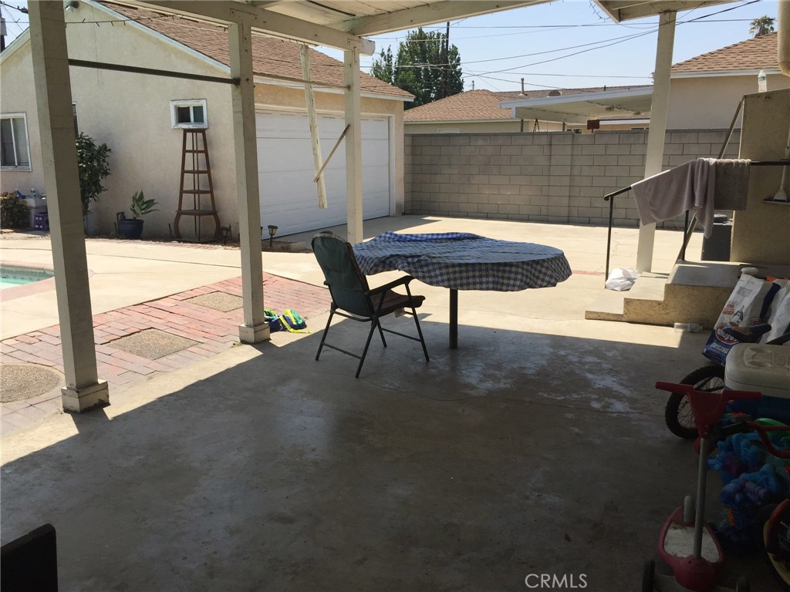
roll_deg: -0.2
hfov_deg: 61.7
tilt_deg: -13.3
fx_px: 662
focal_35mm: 29
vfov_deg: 48.2
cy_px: 296
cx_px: 395
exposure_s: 1/2198
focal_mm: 4.15
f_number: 2.2
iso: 32
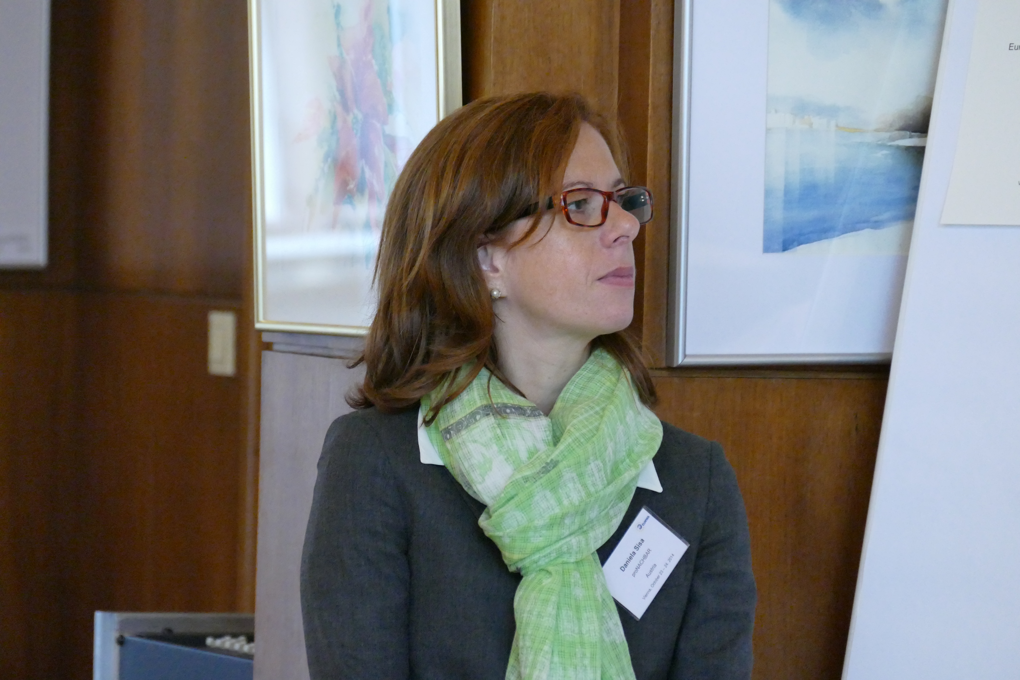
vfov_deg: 4.8
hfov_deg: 7.1
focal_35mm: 289
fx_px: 8188
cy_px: 340
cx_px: 510
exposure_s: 1/125
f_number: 4
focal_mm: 105.56
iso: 3200
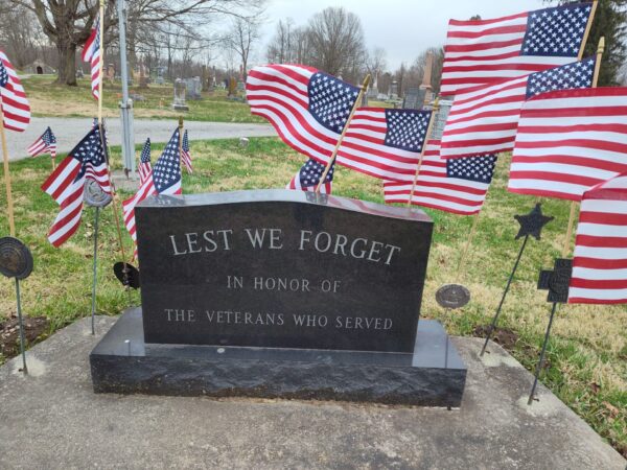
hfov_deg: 73.9
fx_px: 417
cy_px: 235
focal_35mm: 23
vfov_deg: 58.9
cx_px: 314
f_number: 1.8
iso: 100
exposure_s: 1/268
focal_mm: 5.56
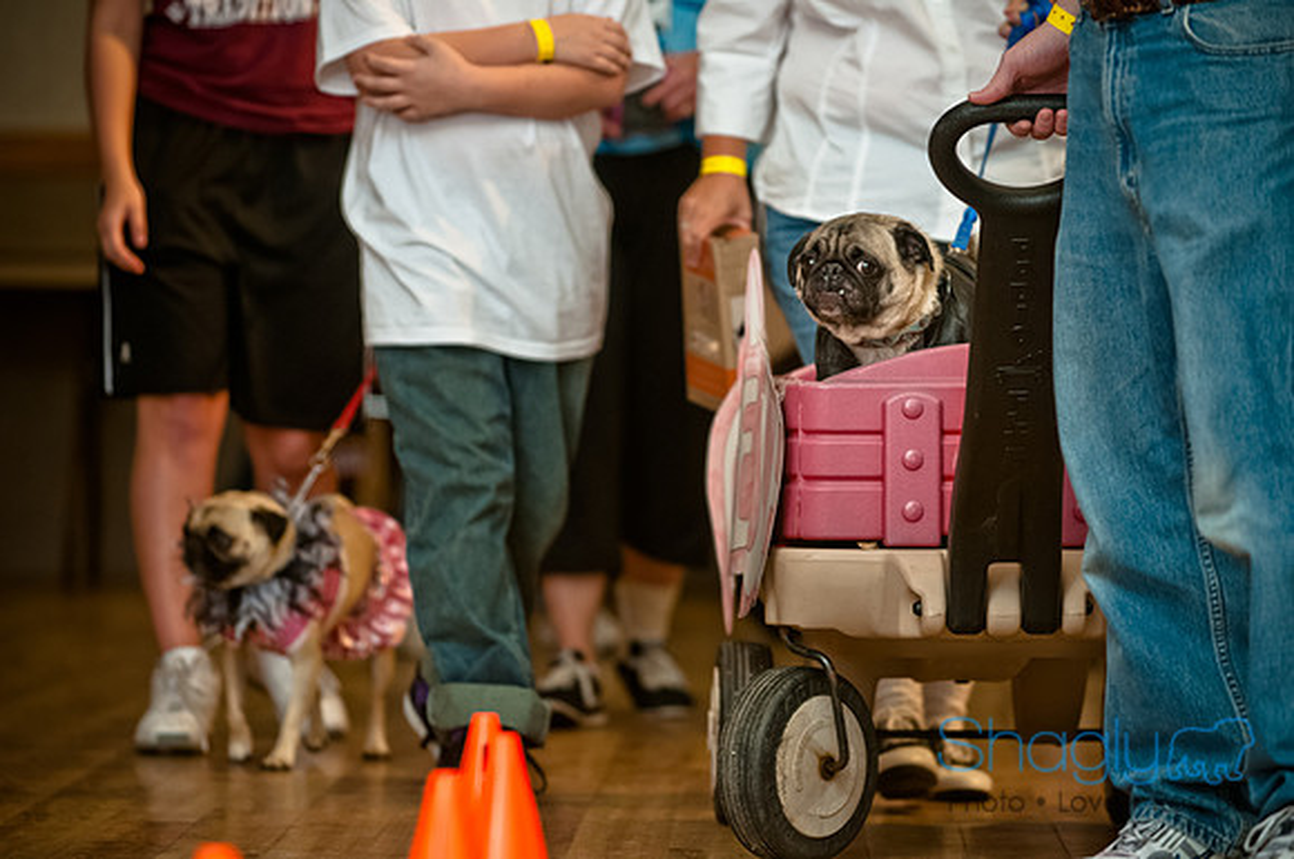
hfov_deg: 9.5
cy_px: 430
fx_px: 7807
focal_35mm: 218
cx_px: 647
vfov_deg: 6.3
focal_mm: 145
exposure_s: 1/200
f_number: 2.8
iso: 200
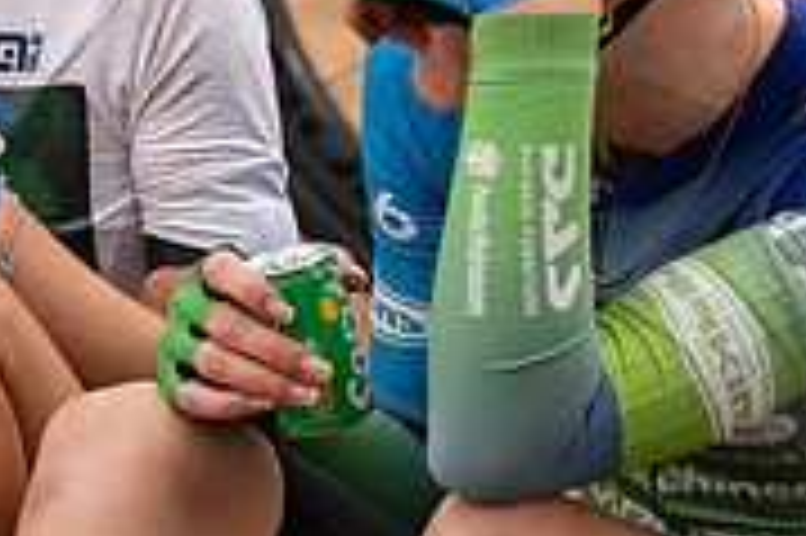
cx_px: -194
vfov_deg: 3.2
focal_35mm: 422
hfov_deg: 4.9
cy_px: -196
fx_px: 9439
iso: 250
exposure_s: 1/1000
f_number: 3.5
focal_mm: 130
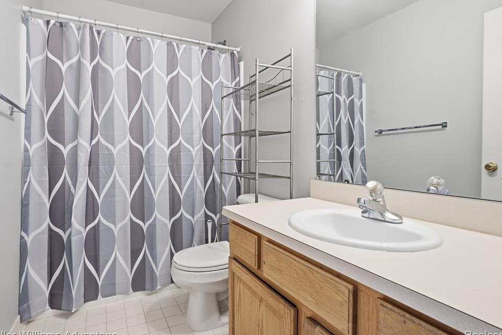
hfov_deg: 90.0
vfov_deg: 67.4
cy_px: 166
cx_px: 251
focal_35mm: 18
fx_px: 251
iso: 1600
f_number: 8
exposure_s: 1/500
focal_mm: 17
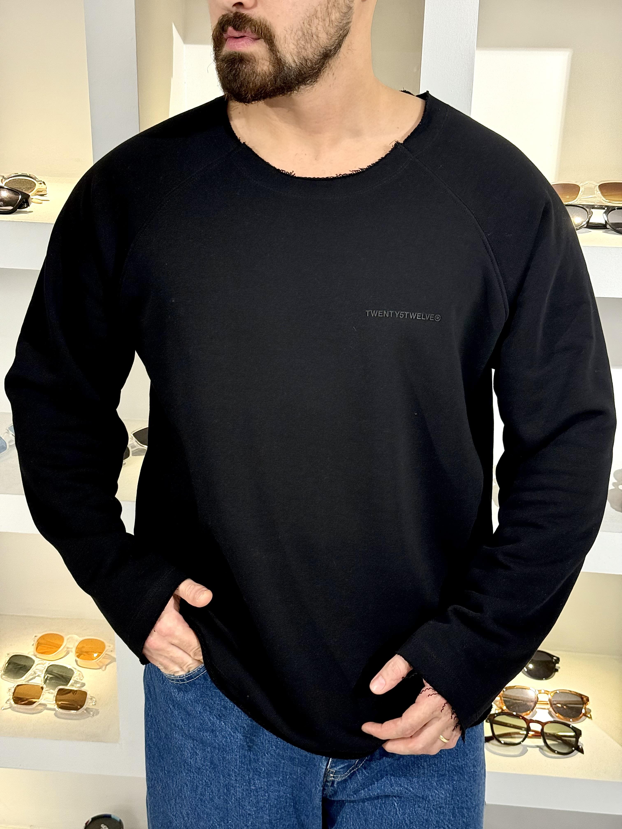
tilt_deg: -19.4
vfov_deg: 39.7
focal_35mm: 48
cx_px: 311
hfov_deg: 30.3
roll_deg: -1.1
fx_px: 1150
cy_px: 414
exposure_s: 1/100
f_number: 1.78
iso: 250
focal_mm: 6.76
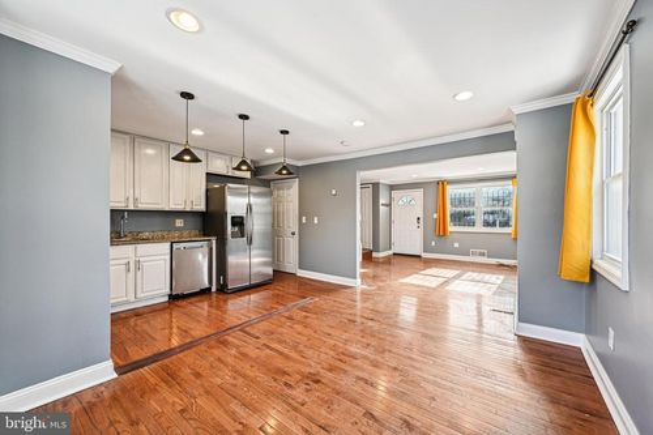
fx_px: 254
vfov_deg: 81.2
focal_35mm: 14
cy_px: 218
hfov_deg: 104.3
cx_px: 326
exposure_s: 1/20
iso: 100
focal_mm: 14
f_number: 8
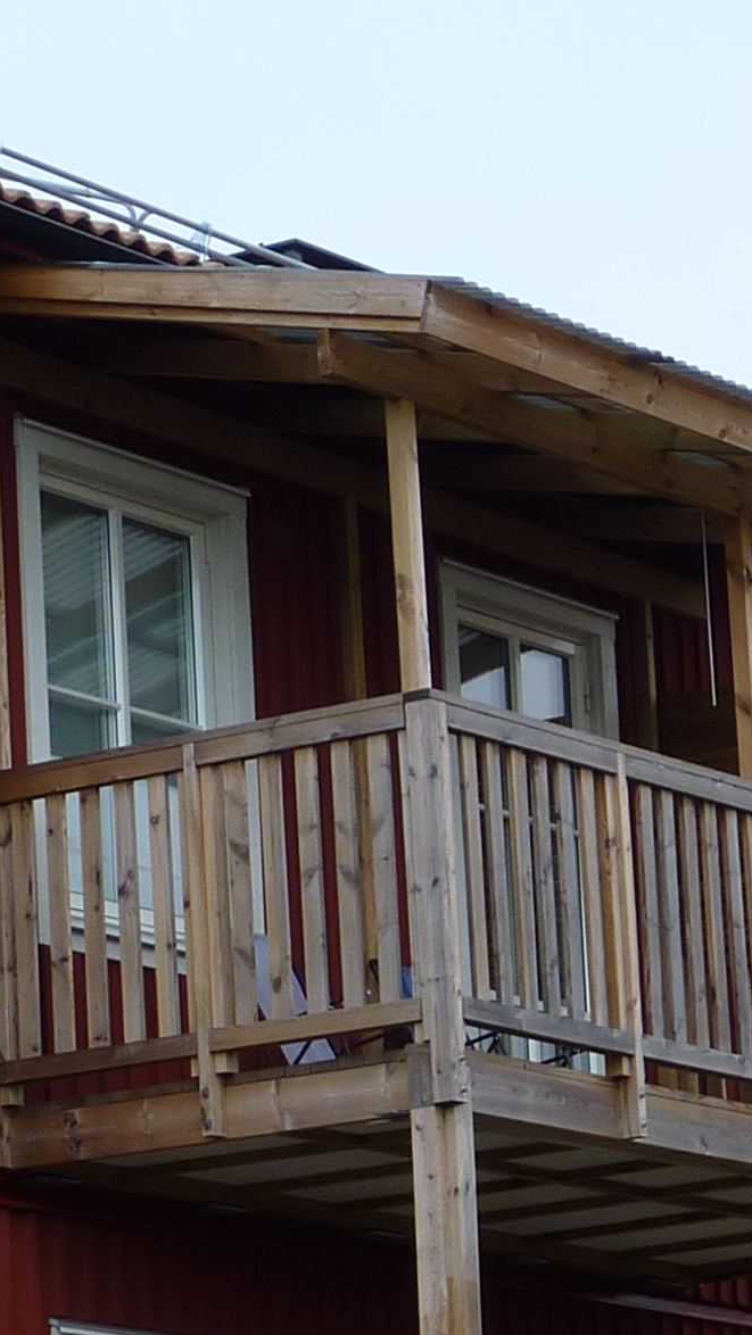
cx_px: 590
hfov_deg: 6.9
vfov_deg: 12.2
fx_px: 6235
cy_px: 1137
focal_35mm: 176
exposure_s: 1/40
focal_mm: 8.5
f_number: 3.8
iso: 80
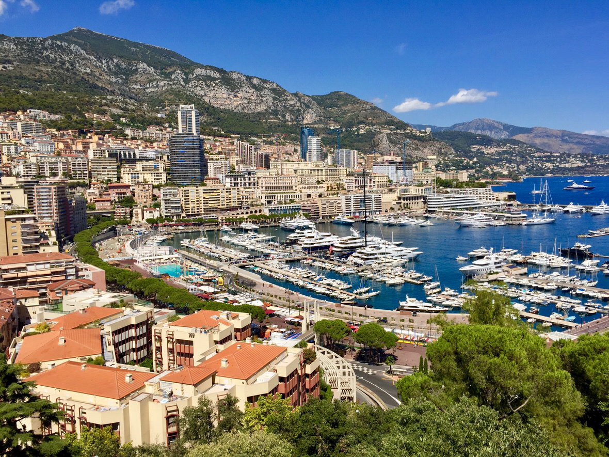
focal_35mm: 29
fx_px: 510
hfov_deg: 61.7
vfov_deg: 48.2
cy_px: 228
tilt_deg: -6.2
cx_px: 304
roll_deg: +1.8
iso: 32
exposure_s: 1/3049
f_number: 2.2
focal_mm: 4.15
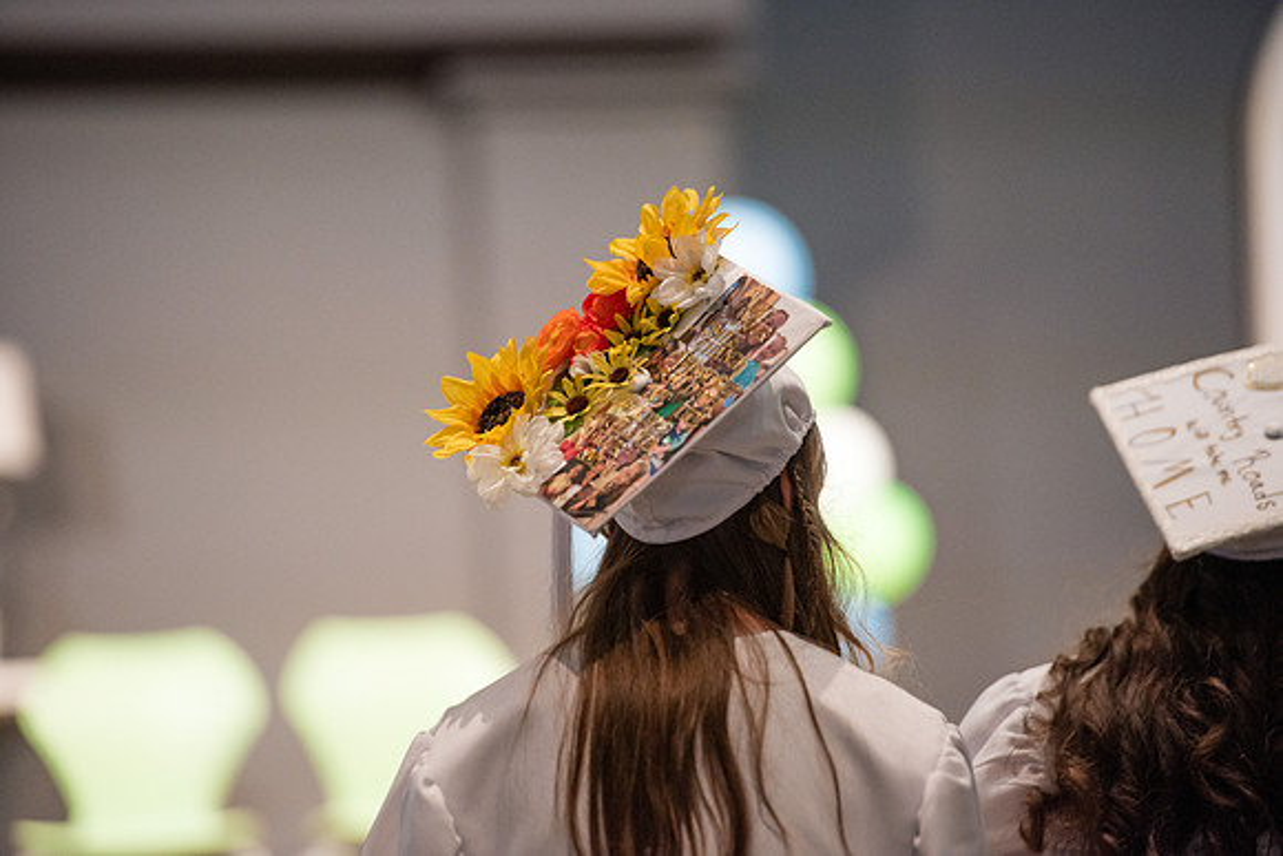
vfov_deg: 6.9
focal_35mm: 200
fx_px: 7129
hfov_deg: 10.3
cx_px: 642
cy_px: 428
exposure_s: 1/250
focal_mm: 200
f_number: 2.8
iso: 800
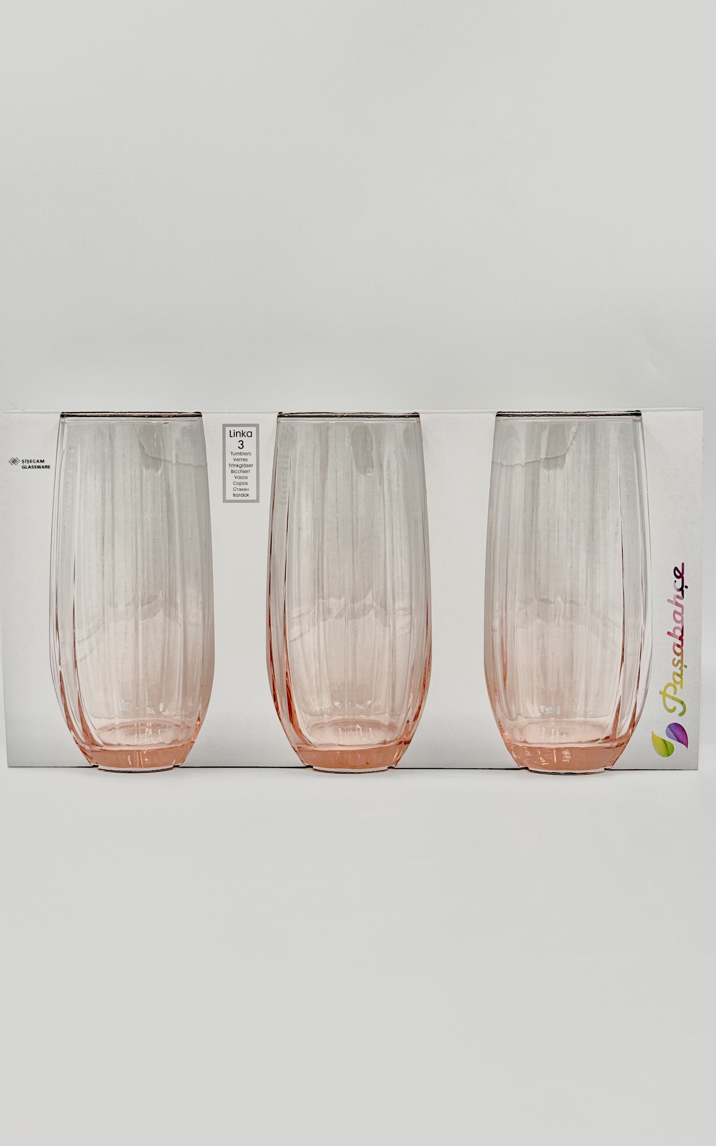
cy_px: 573
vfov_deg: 39.6
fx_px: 1592
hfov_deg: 25.3
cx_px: 359
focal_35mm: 51
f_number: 1.78
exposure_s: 1/774
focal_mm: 6.76
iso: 64
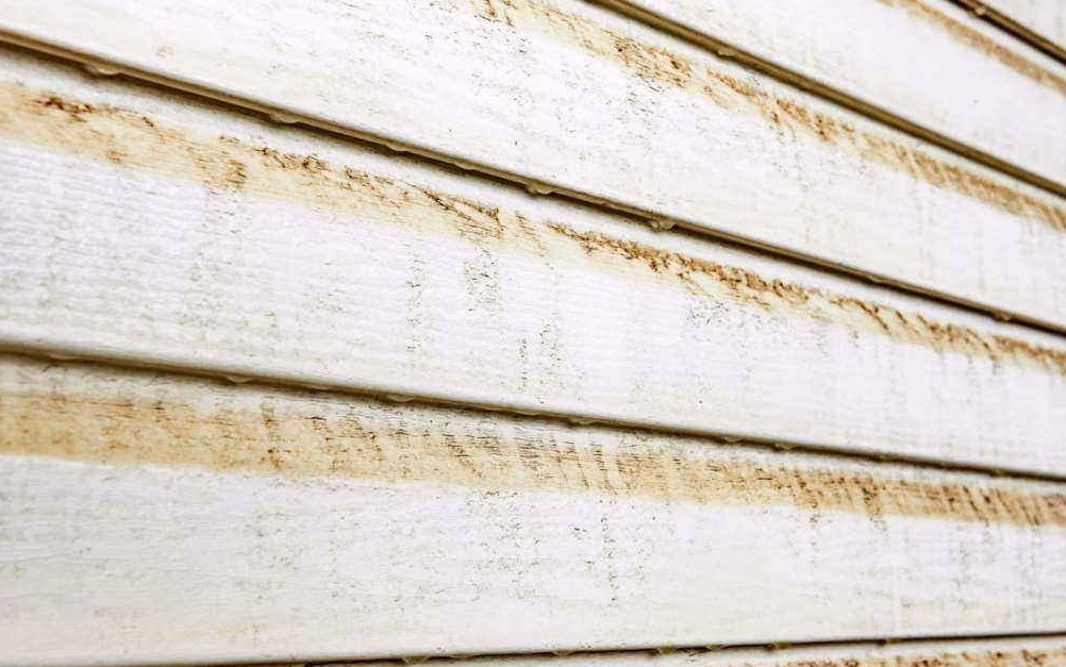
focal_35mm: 50
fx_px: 1453
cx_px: 524
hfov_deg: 40.3
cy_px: 332
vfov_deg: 25.9
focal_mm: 48
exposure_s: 1/250
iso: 320
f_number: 8
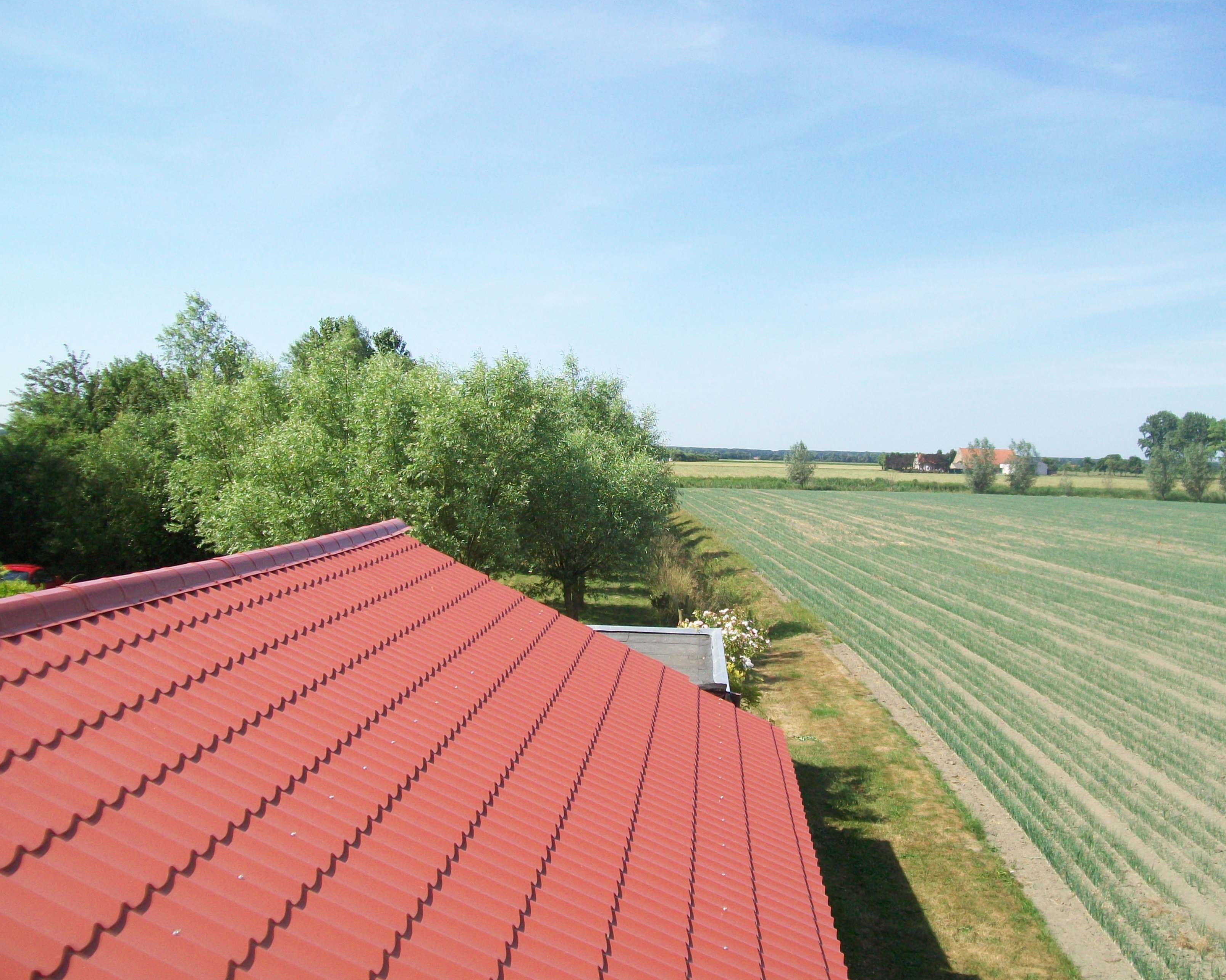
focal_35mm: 38
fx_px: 1379
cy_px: 495
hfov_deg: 47.9
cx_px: 595
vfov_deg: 39.2
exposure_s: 1/800
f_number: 2.7
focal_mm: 6
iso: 64
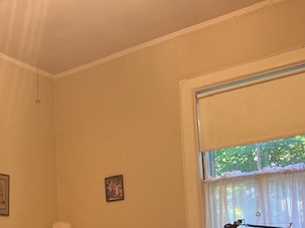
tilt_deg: +5.7
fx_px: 484
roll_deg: +0.4
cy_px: 218
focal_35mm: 55
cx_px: 48
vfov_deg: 25.5
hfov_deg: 33.6
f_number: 1.8
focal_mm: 4.25
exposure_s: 1/60
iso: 125
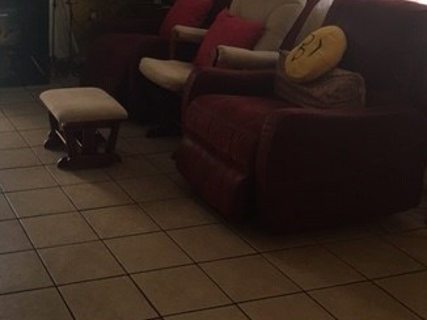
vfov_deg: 24.9
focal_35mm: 57
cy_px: 37
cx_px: 52
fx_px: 703
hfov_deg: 32.3
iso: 32
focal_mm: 4.15
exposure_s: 1/30
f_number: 2.2
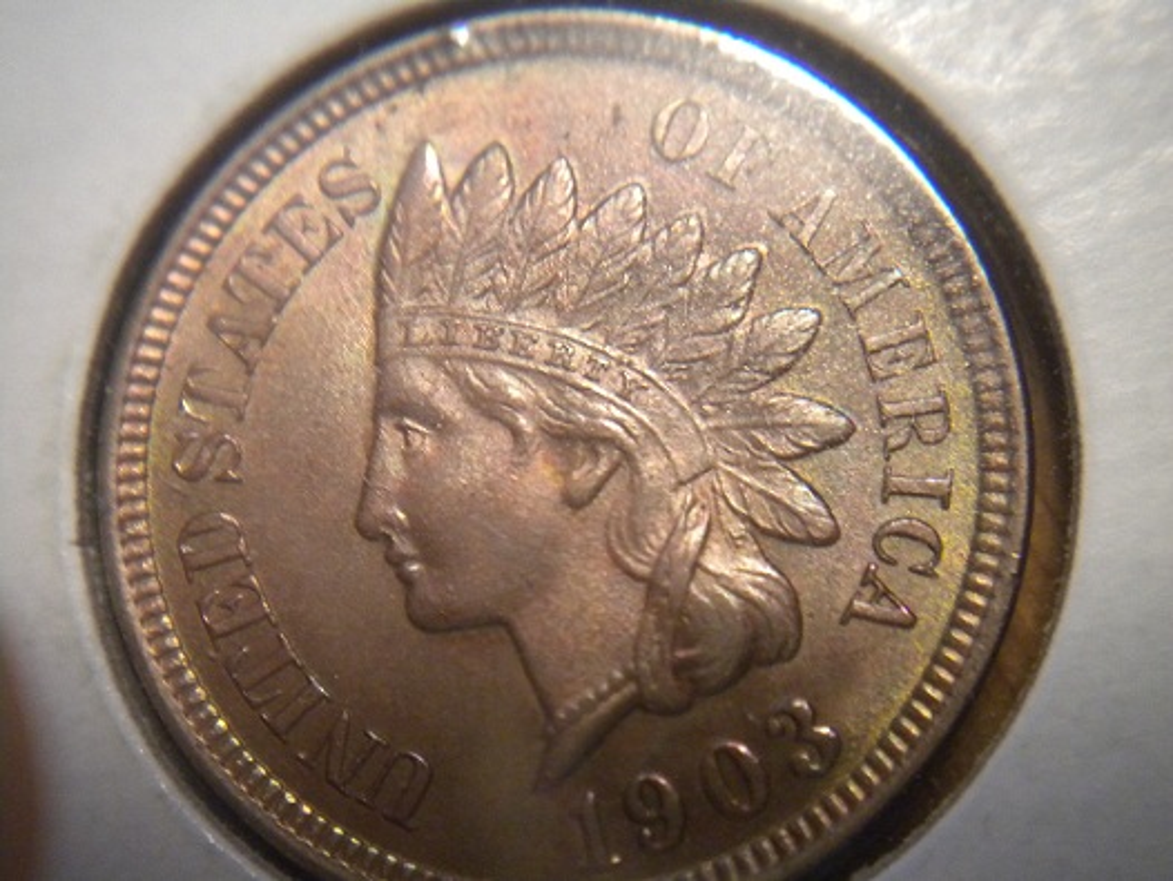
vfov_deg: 35.2
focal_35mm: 41
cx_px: 586
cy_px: 440
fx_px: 1390
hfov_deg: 45.8
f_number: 3.5
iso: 400
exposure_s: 1/20.3
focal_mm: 7.4
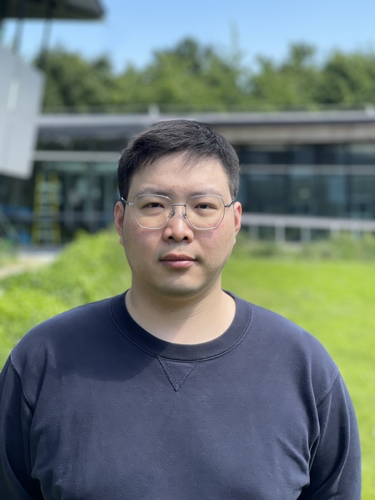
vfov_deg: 30.3
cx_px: 188
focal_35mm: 64
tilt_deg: -1.8
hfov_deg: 22.9
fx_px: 924
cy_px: 250
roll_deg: +0.2
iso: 32
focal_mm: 7.5
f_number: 2.2
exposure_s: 1/449
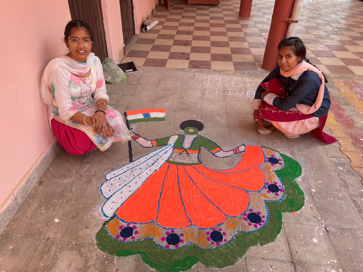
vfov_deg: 53.1
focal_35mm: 26
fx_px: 273
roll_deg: -0.9
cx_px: 182
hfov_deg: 67.3
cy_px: 136
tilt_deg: -34.4
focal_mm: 4.2
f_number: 1.6
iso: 32
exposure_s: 1/303
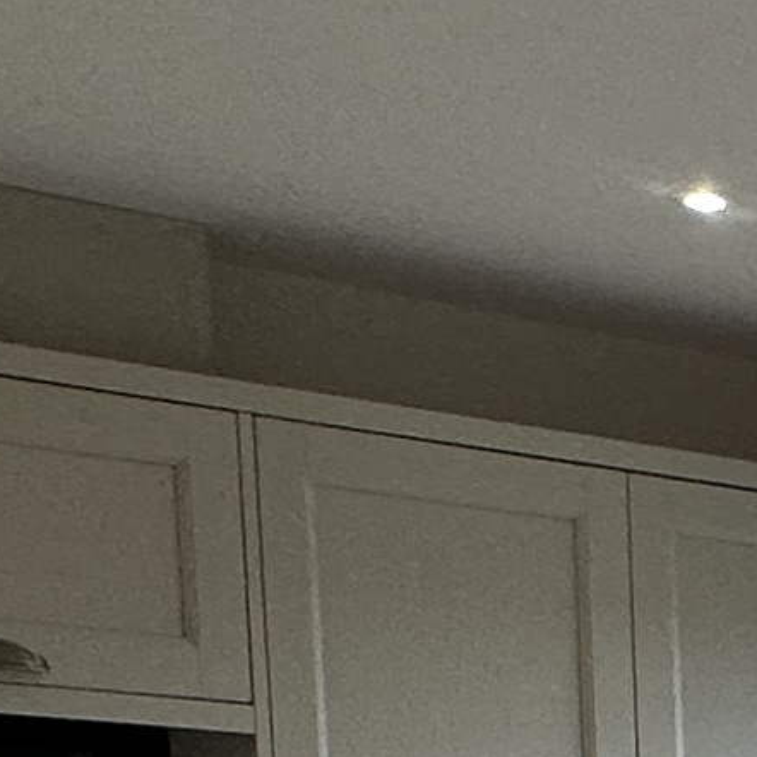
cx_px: 1593
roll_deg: -1.2
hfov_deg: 13.0
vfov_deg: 13.4
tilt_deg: -10.2
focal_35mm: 113
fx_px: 2796
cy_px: 1478
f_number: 2.2
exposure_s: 1/100
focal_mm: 2.22
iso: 80
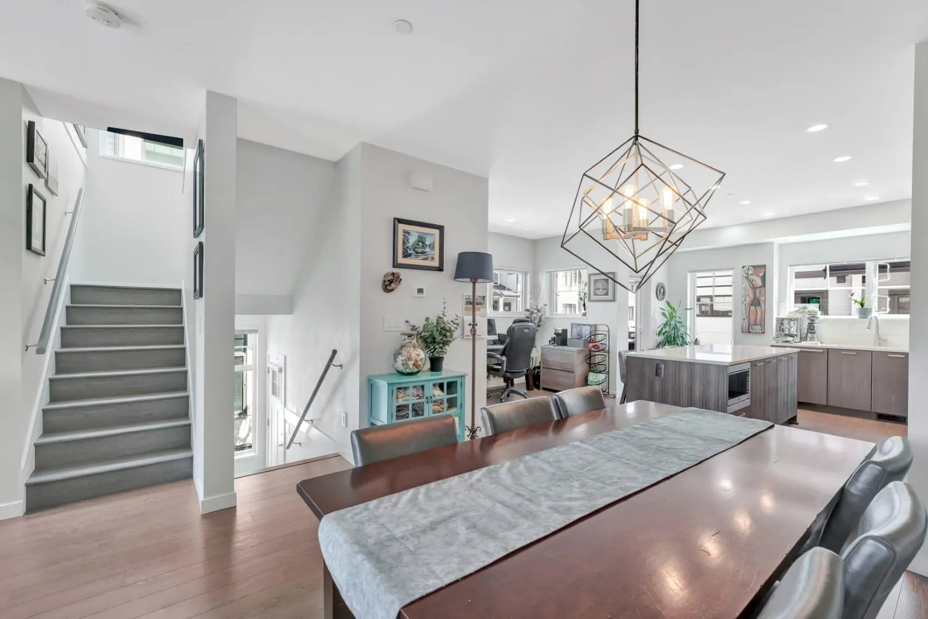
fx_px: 397
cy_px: 310
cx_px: 464
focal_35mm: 15
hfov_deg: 98.9
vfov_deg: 75.9
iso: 400
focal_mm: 15.4
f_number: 8
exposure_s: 1/25
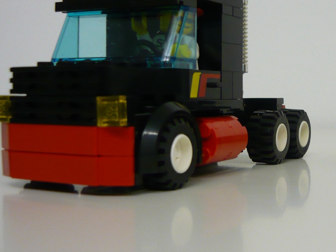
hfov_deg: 29.5
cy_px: 91
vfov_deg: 23.2
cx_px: 297
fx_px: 612
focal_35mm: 63
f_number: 2.8
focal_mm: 5.5
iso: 200
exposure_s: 1/30
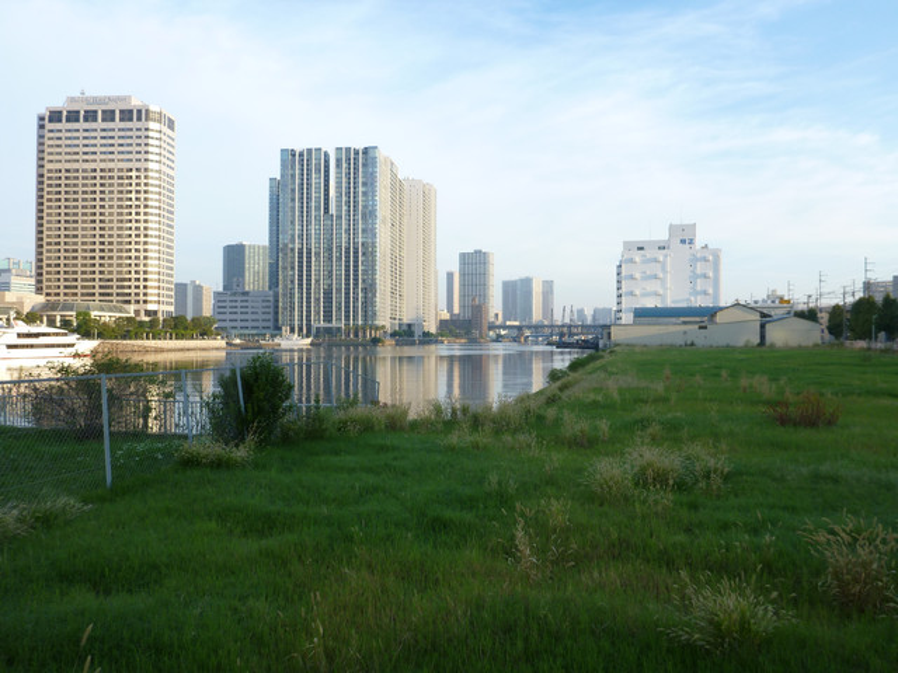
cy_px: 336
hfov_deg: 63.4
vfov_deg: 49.7
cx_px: 449
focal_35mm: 28
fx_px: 726
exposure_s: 1/320
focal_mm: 4.9
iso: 100
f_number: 3.3
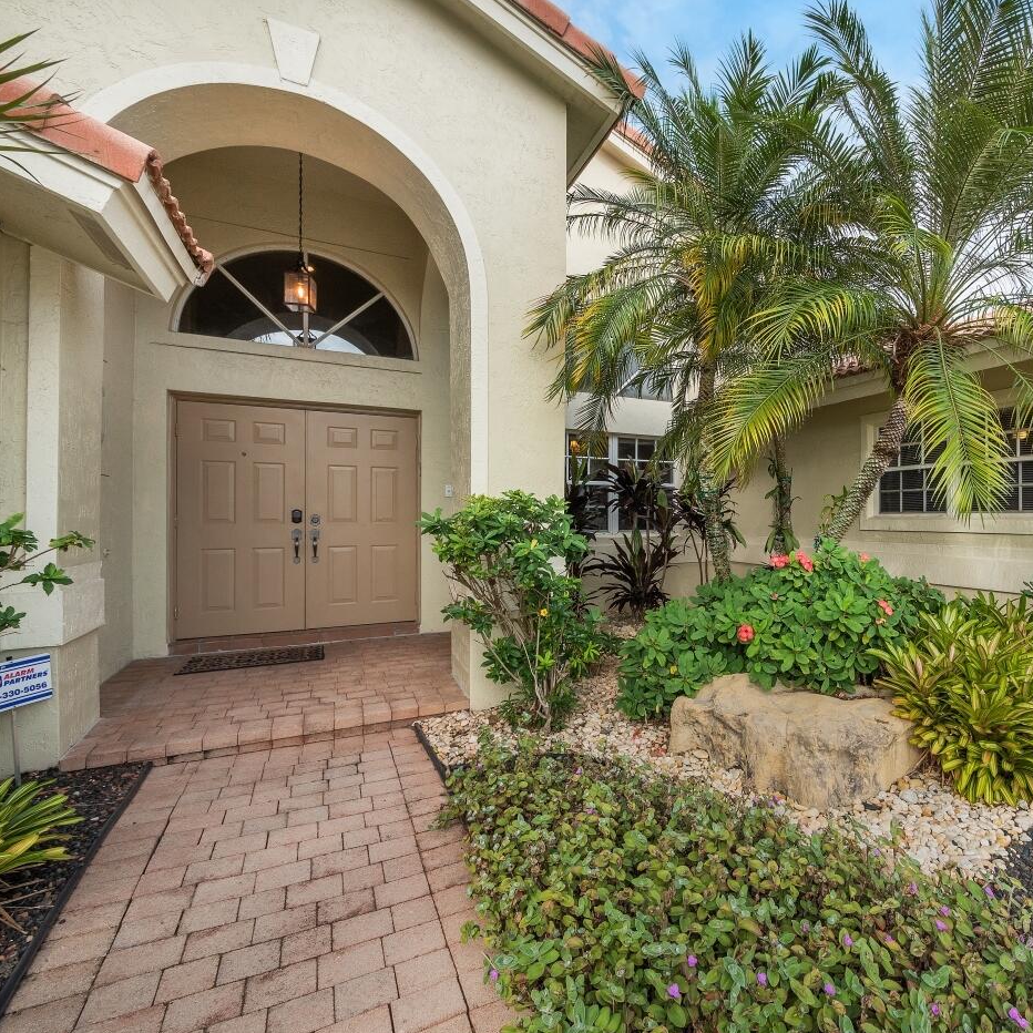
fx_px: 574
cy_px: 530
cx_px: 688
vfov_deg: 84.0
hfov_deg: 81.2
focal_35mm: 17
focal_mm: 7
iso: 200
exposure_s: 1/250
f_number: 6.3
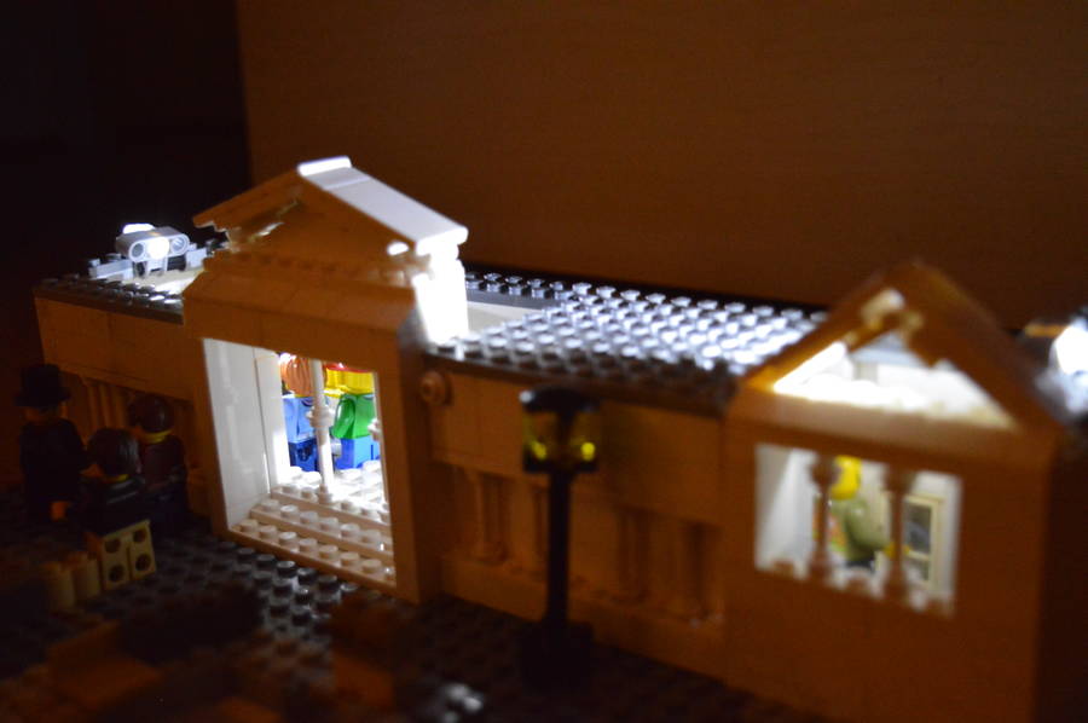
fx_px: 1313
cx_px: 544
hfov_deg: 45.0
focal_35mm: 44
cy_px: 362
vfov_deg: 30.8
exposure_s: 1/2.5
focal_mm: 29
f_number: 4.2
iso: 3200
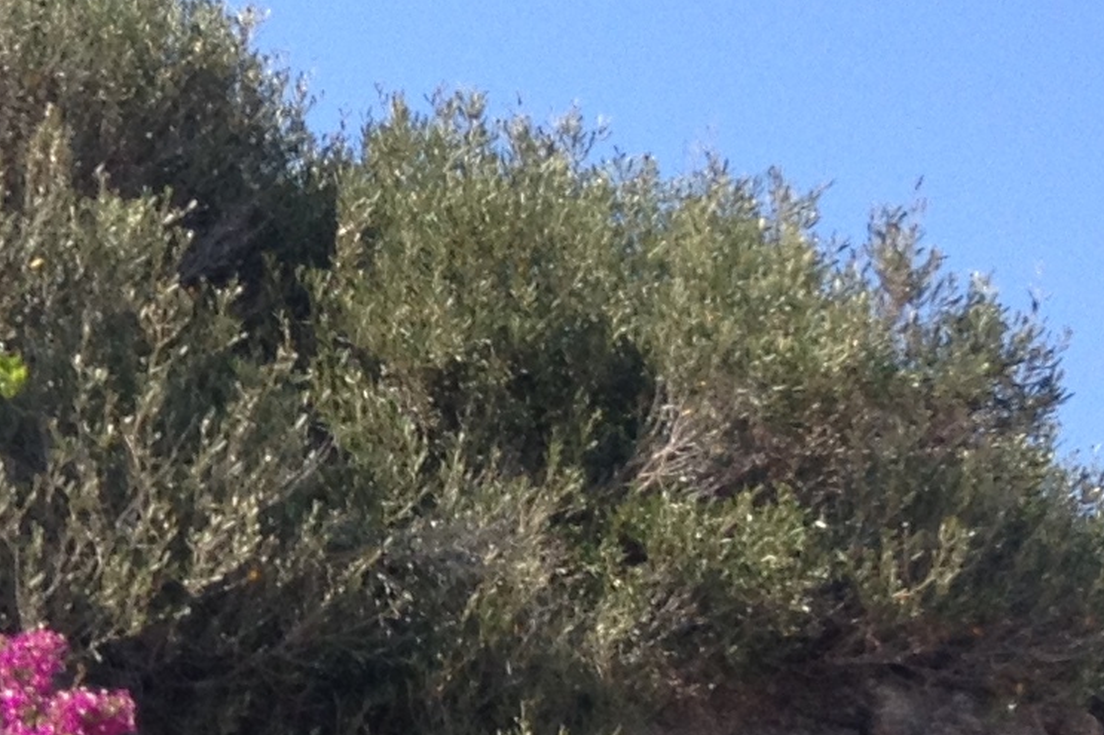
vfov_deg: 8.5
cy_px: 849
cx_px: -999
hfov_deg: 11.7
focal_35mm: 160
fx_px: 4905
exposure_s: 1/863
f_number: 2.4
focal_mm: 4.28
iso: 50
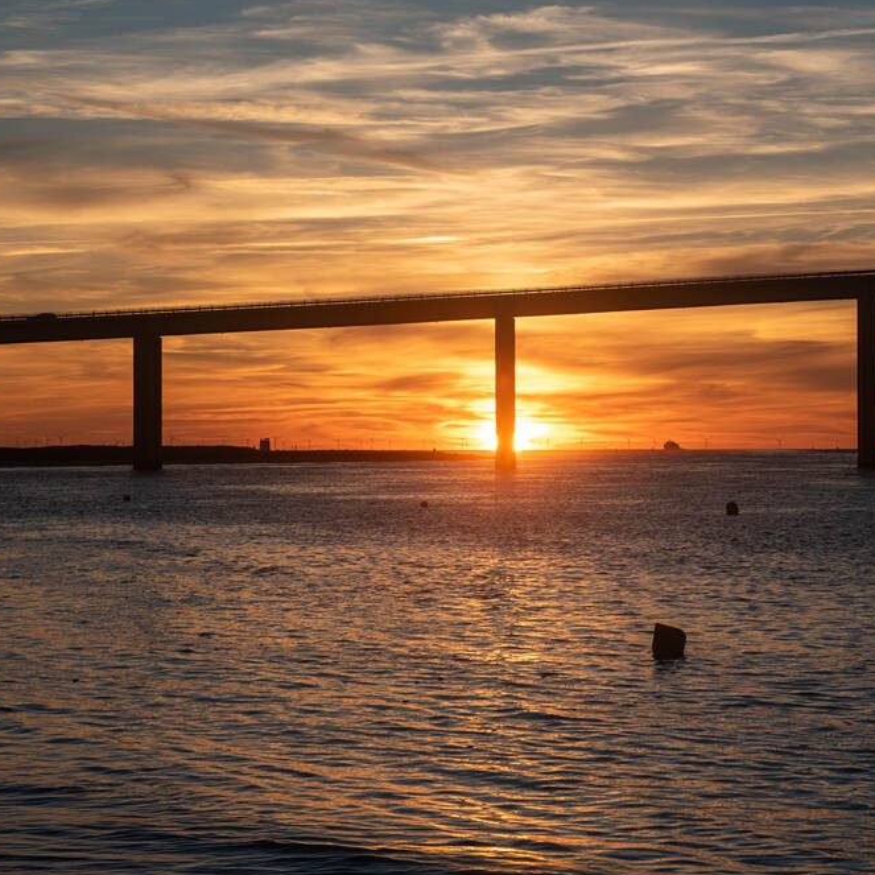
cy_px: 404
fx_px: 3003
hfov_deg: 16.6
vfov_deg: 16.6
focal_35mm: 105
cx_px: 503
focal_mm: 70
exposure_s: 1/60
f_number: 10
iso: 100
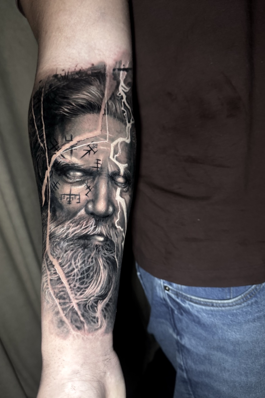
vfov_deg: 71.5
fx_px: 276
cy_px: 199
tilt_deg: -16.7
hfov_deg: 51.2
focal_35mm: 25
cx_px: 119
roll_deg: +13.9
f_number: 1.78
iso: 400
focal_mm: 6.76
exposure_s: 1/60
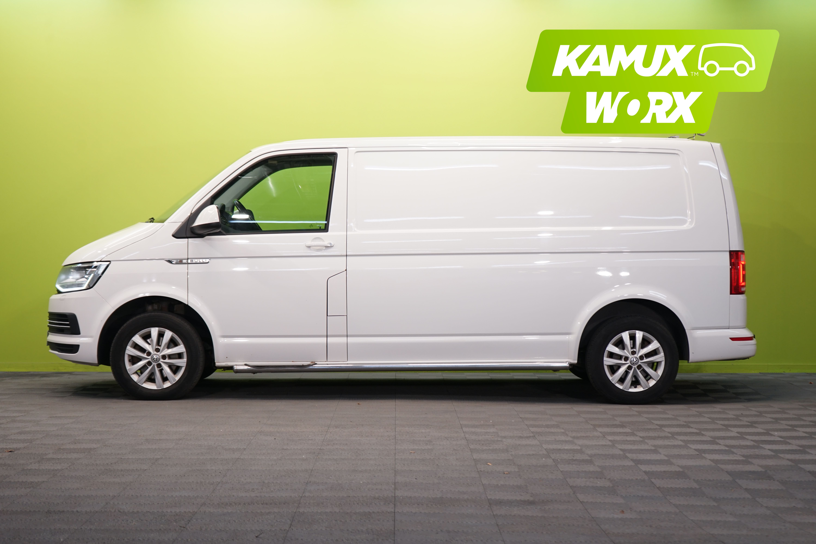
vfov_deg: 20.9
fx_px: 1473
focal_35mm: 65
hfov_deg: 31.0
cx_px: 408
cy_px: 272
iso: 400
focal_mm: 65
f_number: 5.6
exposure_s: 1/40
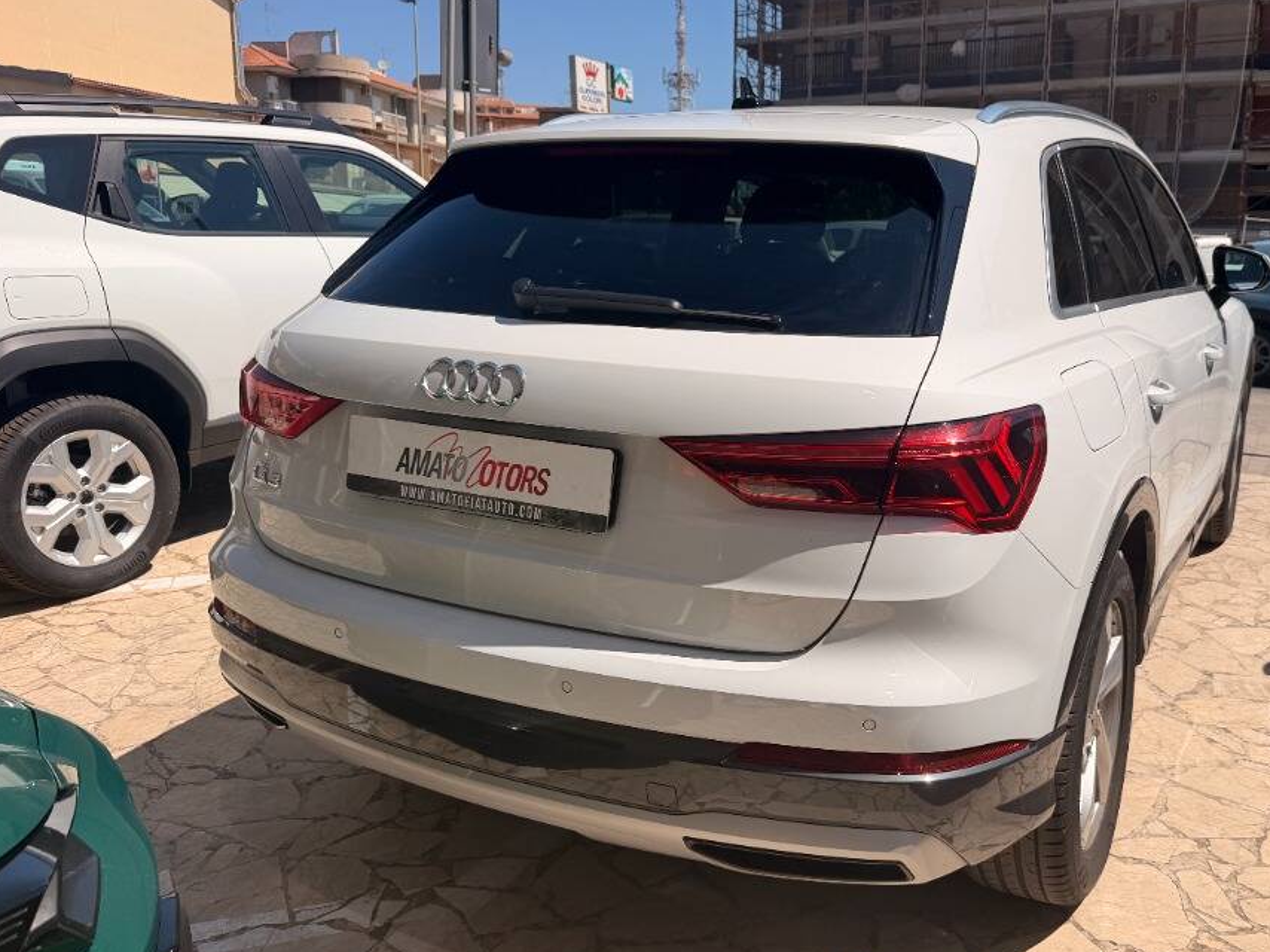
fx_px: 1100
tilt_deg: -9.8
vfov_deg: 46.8
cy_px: 470
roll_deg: +0.0
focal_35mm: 30
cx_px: 761
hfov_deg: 59.5
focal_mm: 6.76
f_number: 1.78
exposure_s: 1/7353
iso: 80
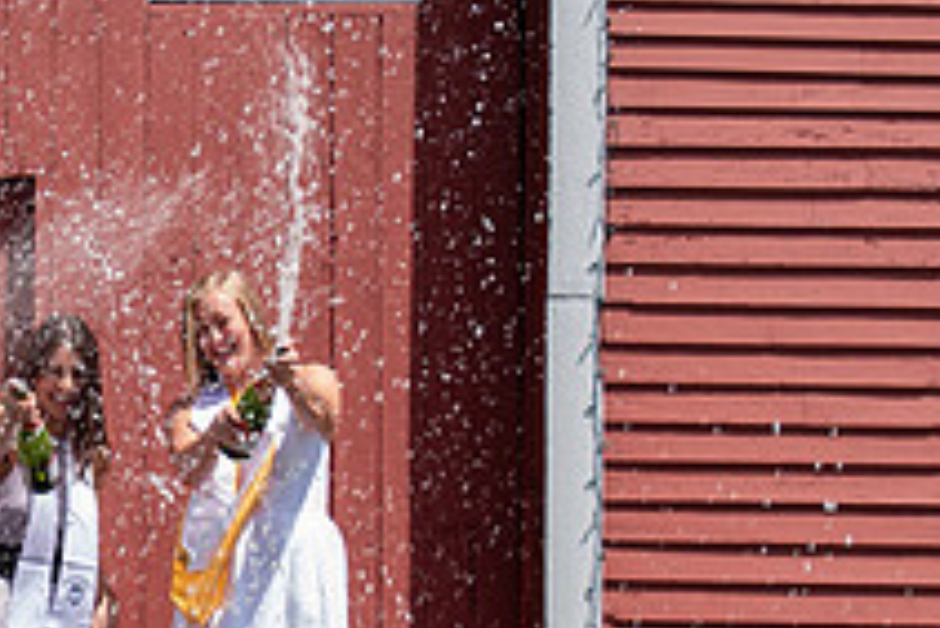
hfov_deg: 19.3
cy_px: 439
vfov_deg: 13.3
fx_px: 2691
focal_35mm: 103
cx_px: 9
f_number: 5.6
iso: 100
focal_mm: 25
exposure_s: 1/250
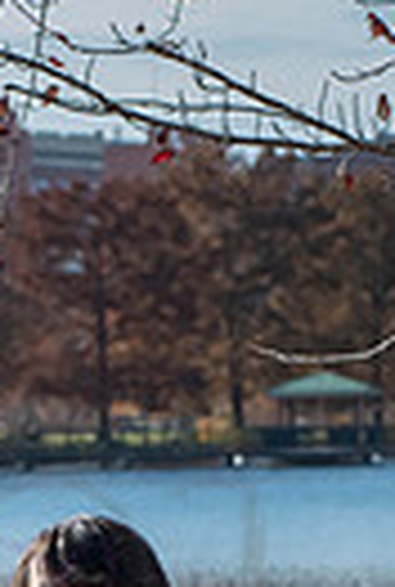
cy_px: 995
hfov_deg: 5.0
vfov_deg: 7.3
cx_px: 67
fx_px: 4486
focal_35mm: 274
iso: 400
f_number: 7.1
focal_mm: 80
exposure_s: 1/800
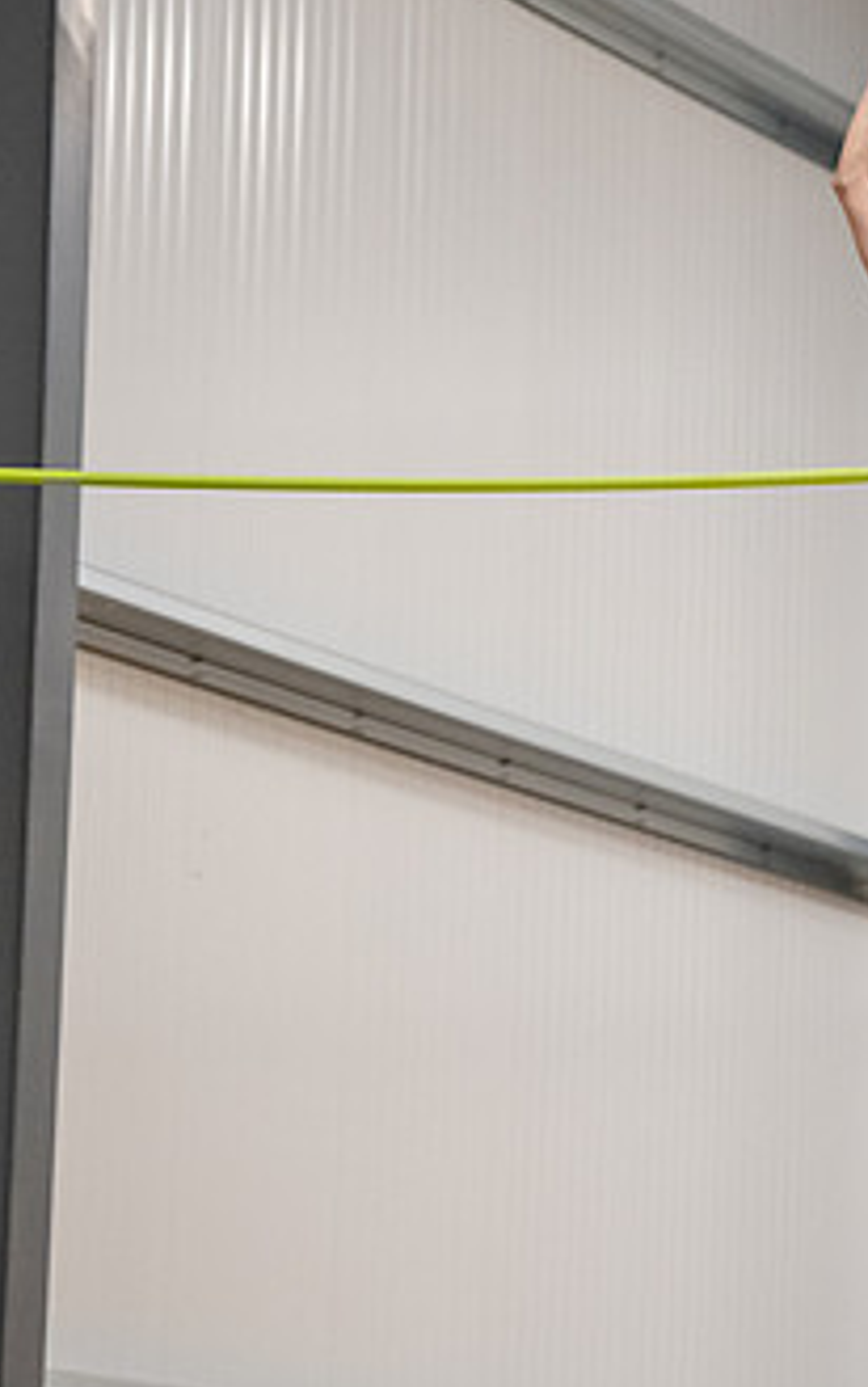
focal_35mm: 219
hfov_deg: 6.0
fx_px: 8278
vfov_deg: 9.6
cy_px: 626
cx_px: 1053
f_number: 2.8
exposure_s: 1/800
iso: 6400
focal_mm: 122
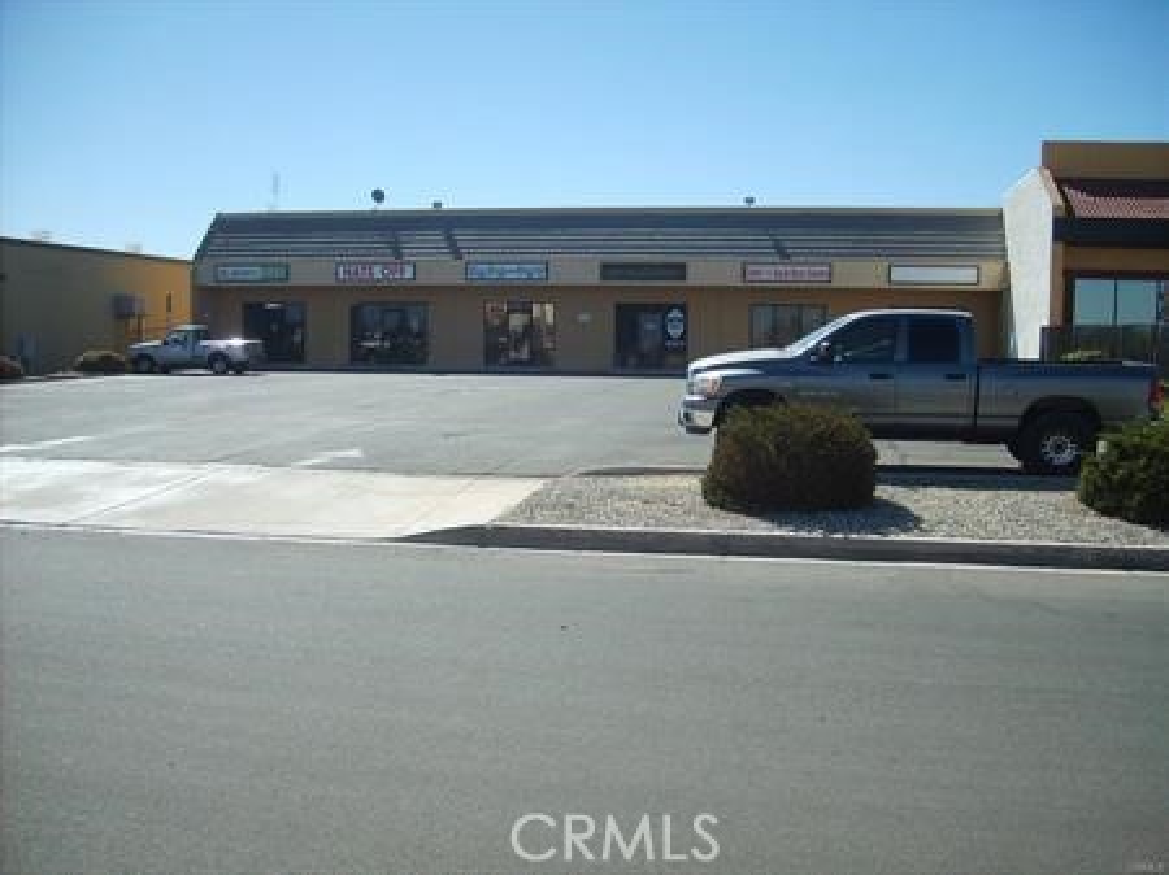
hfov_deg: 52.7
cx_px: 584
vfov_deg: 40.7
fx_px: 1181
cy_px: 438
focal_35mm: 35
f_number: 7.1
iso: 50
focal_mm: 5.8
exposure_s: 1/250
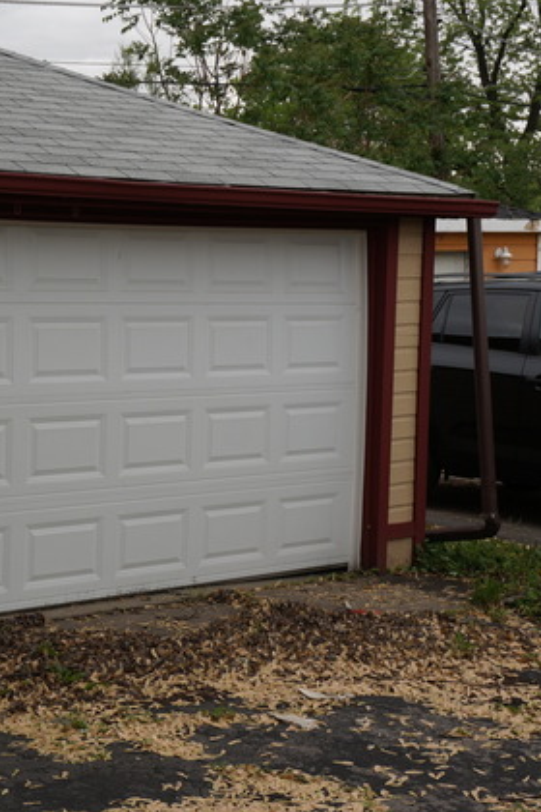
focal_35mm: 62
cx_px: 23
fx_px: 1392
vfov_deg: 32.5
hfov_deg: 21.4
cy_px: 410
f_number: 7.1
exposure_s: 1/100
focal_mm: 27
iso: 100
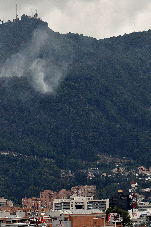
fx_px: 1705
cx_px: 74
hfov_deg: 5.1
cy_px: 113
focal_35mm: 271
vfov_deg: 7.6
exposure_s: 1/1250
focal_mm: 120
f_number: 5.6
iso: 500
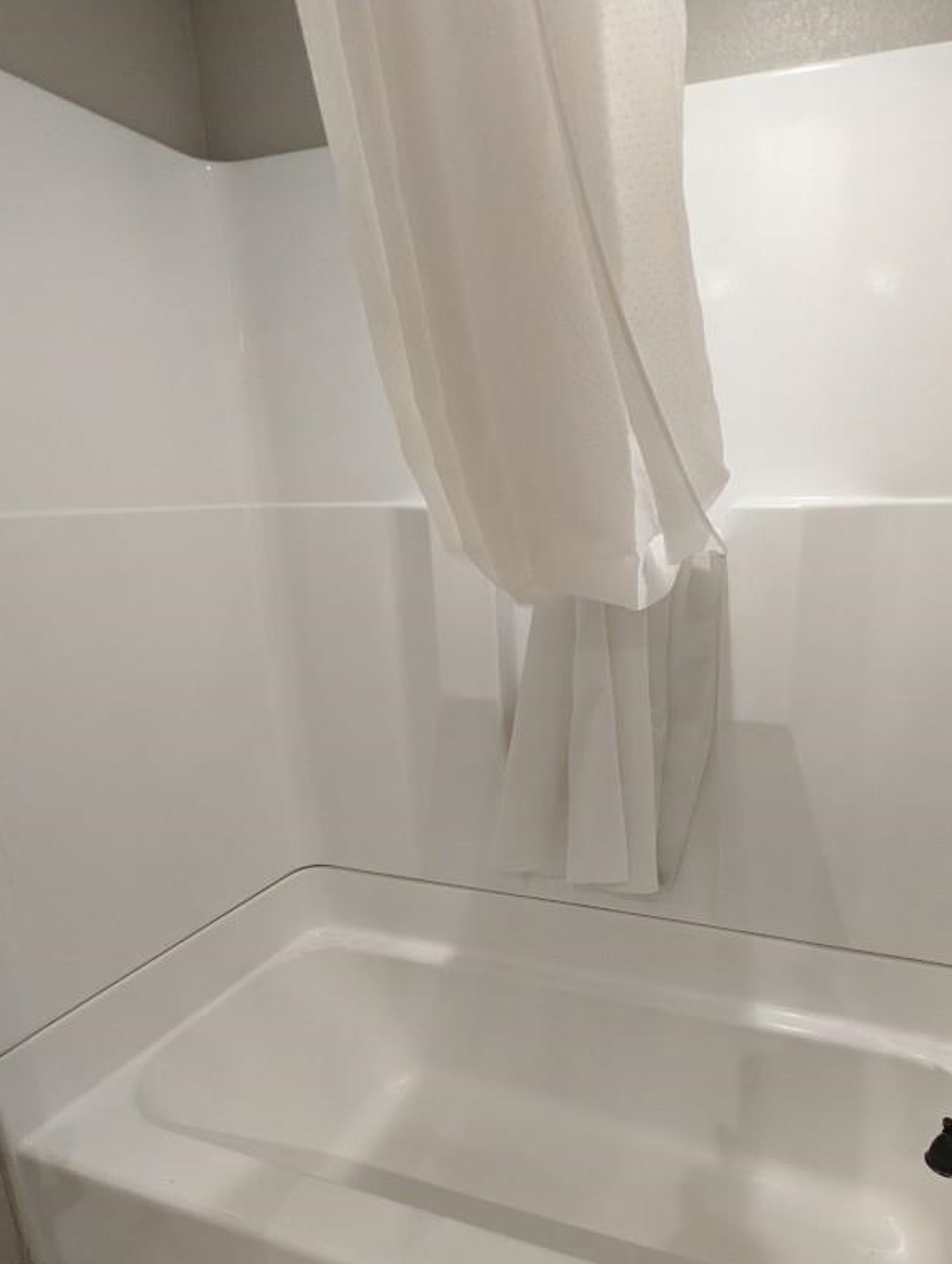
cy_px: 765
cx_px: 610
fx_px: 805
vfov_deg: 75.4
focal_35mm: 22
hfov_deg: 60.2
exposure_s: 1/120
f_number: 2.2
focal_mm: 2.35
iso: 349
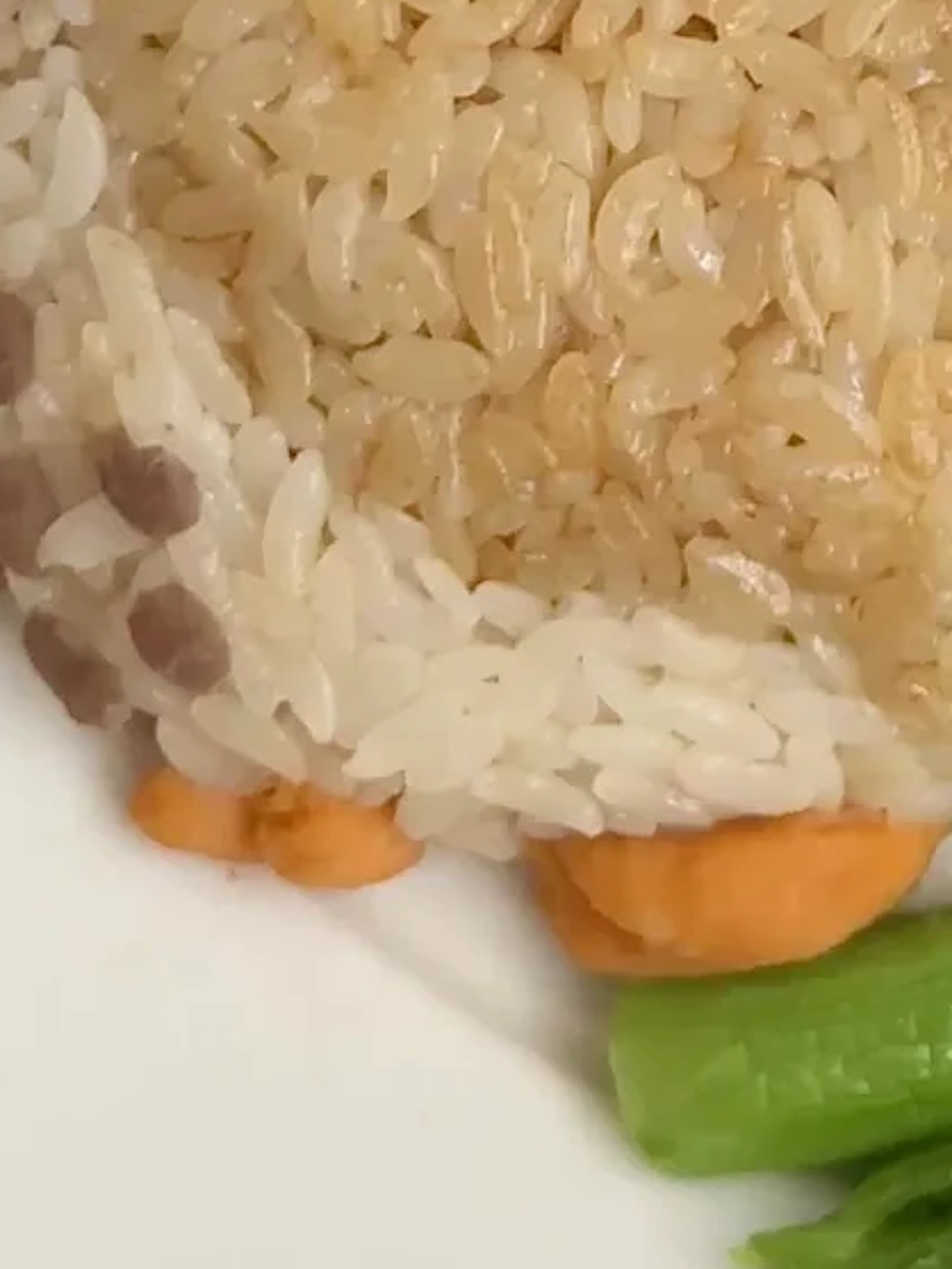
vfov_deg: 15.4
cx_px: 936
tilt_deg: -84.8
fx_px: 4545
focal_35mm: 124
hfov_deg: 11.8
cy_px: -171
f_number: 1.78
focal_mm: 6.76
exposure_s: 1/54
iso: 250
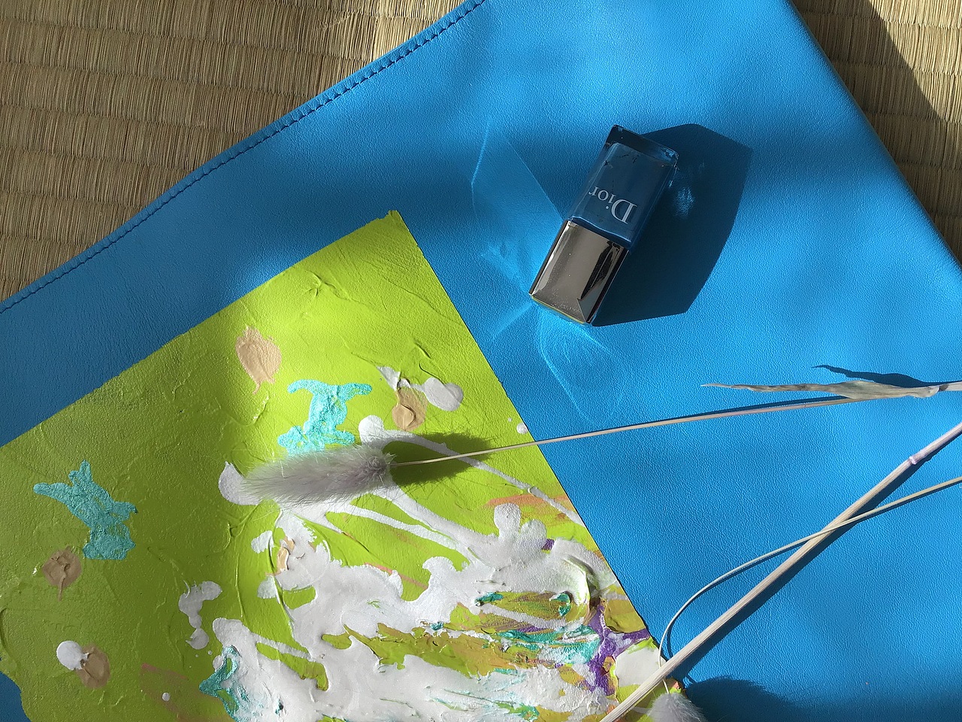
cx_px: 481
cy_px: 361
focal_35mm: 31
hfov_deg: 58.4
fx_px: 862
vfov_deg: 45.4
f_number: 2.4
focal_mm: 3.3
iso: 25
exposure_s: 1/384
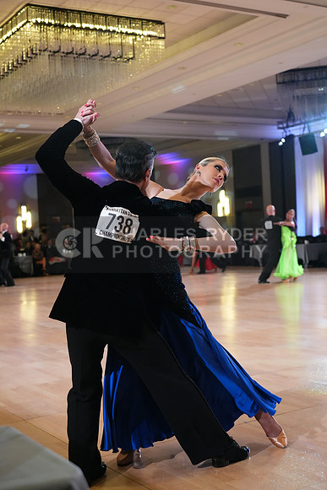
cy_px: 245
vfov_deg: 41.1
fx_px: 654
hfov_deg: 28.1
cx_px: 164
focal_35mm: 48
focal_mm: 48
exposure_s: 1/500
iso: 4000
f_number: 4
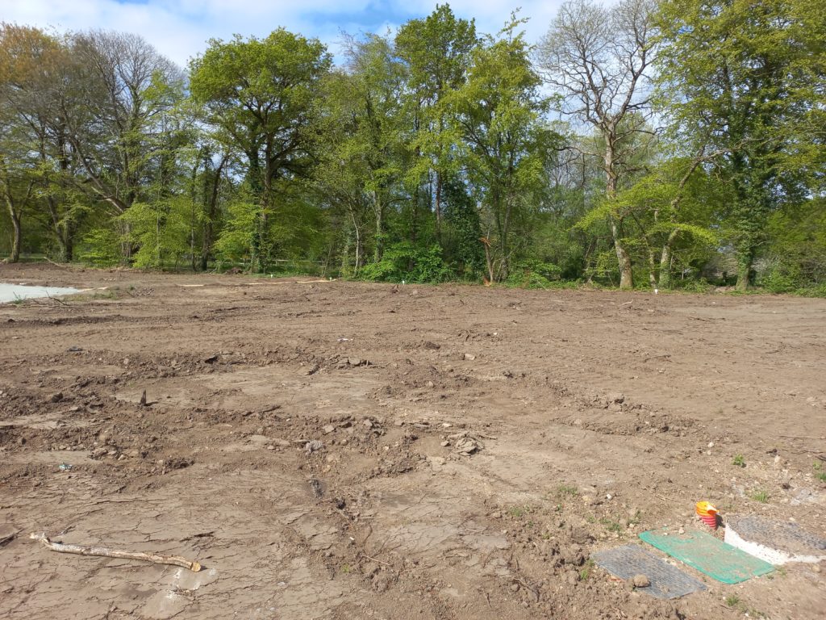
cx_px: 413
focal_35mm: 25
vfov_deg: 54.9
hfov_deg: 69.4
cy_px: 310
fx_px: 597
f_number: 1.8
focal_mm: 4.6
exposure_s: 1/570
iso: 25
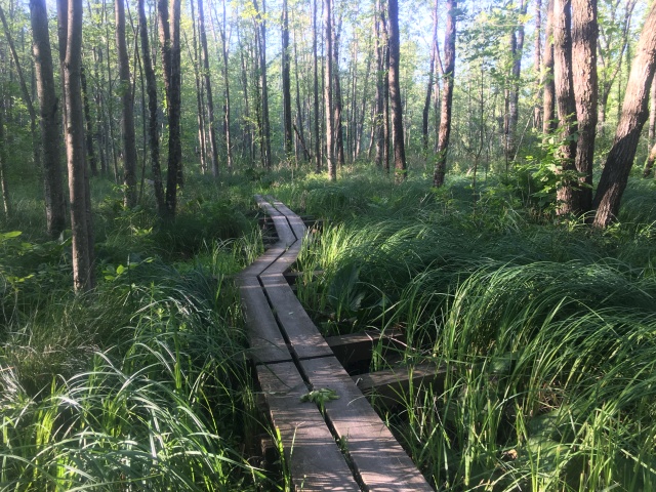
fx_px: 550
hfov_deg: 61.7
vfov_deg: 48.2
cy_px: 246
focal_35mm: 29
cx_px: 328
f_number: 2.2
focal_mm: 4.15
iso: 25
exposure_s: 1/40
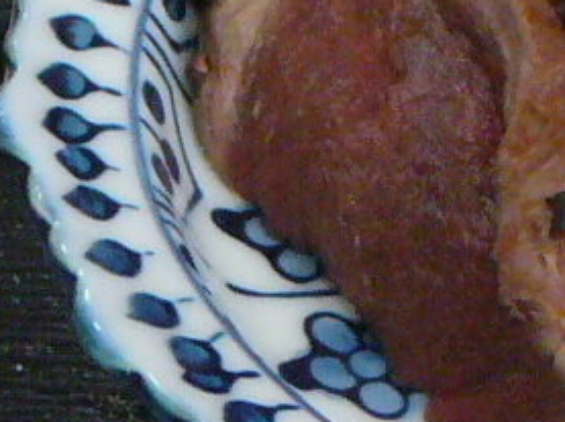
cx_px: 69
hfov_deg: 9.2
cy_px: 534
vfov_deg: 6.9
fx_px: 3488
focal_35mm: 214
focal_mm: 6.1
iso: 400
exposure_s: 1/100
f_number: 2.8
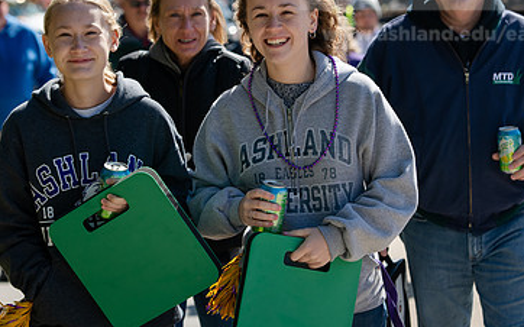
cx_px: 256
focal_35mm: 160
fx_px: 2284
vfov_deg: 8.2
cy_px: 64
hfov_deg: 13.1
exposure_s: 1/640
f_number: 5
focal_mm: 98
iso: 125
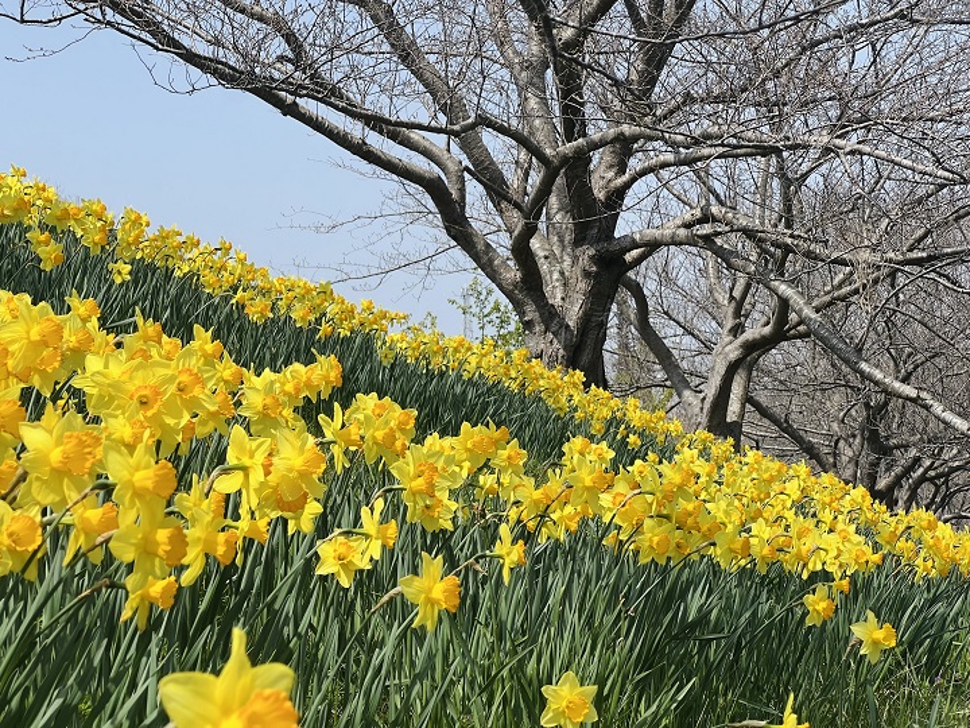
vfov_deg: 19.1
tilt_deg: +7.2
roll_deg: +1.3
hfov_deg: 25.3
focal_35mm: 77
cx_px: 485
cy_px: 364
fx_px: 2158
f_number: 2.8
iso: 32
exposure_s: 1/511
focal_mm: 9
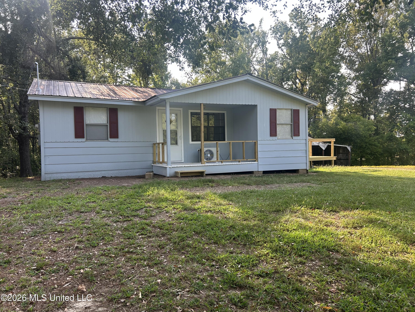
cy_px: 156
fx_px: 312
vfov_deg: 53.1
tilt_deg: -2.0
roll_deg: +1.8
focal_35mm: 26
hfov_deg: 67.3
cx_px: 208
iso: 50
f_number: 1.5
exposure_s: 1/526
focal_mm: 5.7
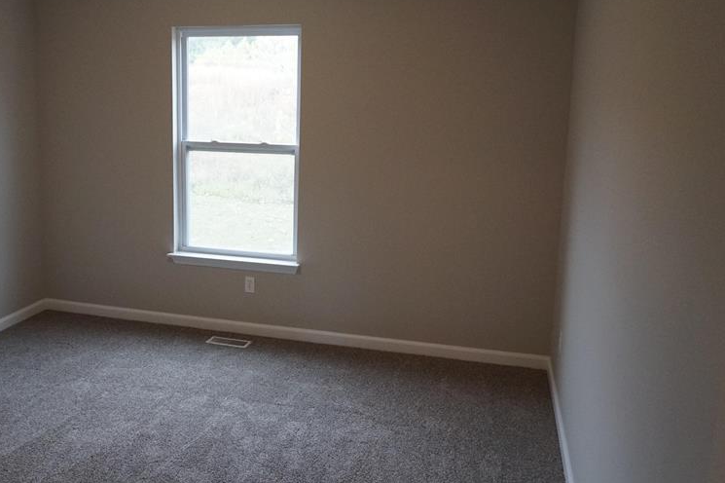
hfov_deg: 53.9
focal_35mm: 35
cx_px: 273
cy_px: 214
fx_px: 705
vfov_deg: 37.8
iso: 1600
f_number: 4
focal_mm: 16
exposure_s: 1/160
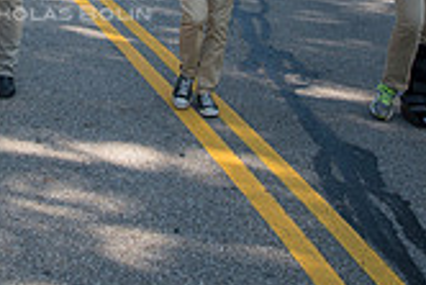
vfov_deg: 15.4
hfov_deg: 23.5
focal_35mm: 84
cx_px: 44
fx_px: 995
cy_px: -101
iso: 200
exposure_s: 1/500
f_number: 5.6
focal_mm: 24
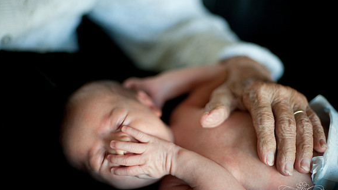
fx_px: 475
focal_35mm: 53
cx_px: 169
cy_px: 110
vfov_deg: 22.6
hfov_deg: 39.2
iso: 800
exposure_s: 1/640
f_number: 1.4
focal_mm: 50
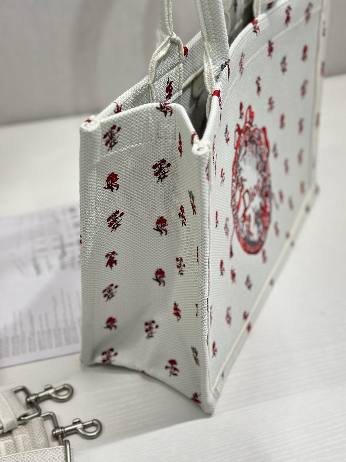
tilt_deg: -40.9
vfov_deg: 39.7
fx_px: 640
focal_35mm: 48
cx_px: 173
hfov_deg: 30.3
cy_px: 231
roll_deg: -1.3
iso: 80
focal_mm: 6.86
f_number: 1.78
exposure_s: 1/387
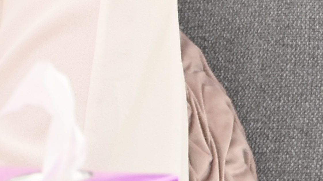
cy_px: -171
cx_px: -171
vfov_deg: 1.3
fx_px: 8025
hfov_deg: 2.3
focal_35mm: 937
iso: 3200
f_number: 6.3
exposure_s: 1/250
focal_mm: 180
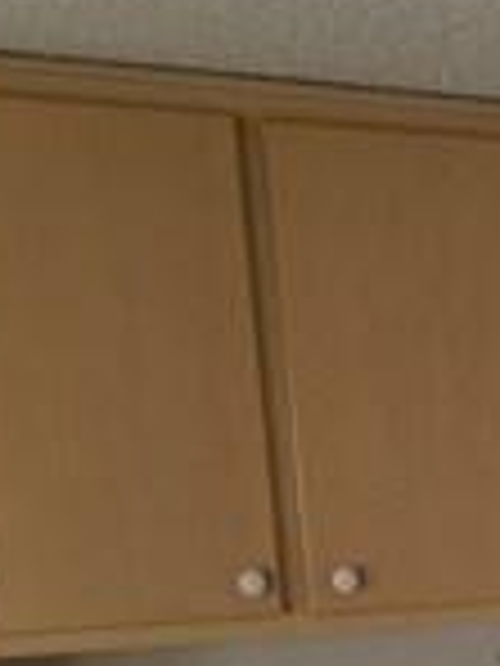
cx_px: 748
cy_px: 945
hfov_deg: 14.7
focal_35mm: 94
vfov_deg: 18.8
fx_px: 1810
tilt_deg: -15.5
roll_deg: +1.8
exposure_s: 1/30
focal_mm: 4.15
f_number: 2.2
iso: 100
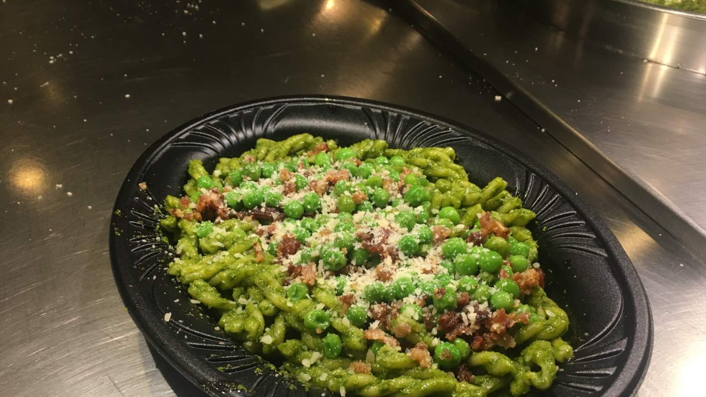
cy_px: 267
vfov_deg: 36.3
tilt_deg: -41.5
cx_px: 350
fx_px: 599
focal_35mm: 32
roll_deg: +3.0
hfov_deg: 61.0
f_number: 2.2
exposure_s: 1/30
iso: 80
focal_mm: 4.15
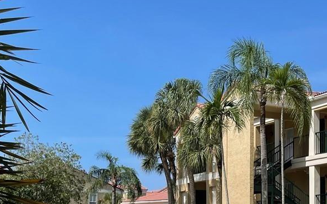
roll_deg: -0.4
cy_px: 194
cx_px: 199
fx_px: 668
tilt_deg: +4.8
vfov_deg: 17.1
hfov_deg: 27.4
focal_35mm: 75
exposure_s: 1/4902
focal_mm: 5.1
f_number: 1.6
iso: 32
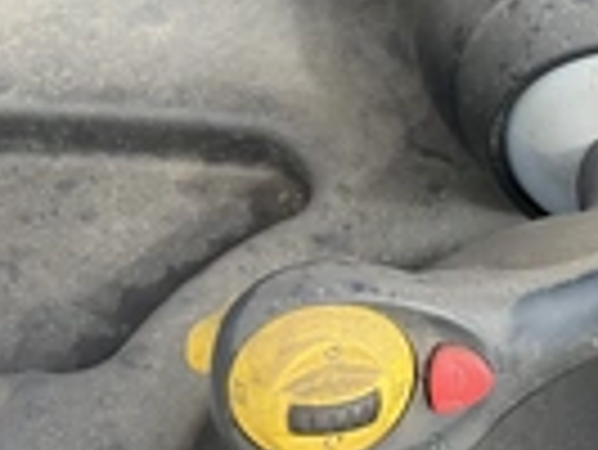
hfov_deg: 21.0
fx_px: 1504
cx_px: 710
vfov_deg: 16.9
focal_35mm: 87
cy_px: 135
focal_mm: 3
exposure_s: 1/397
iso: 25
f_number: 1.8
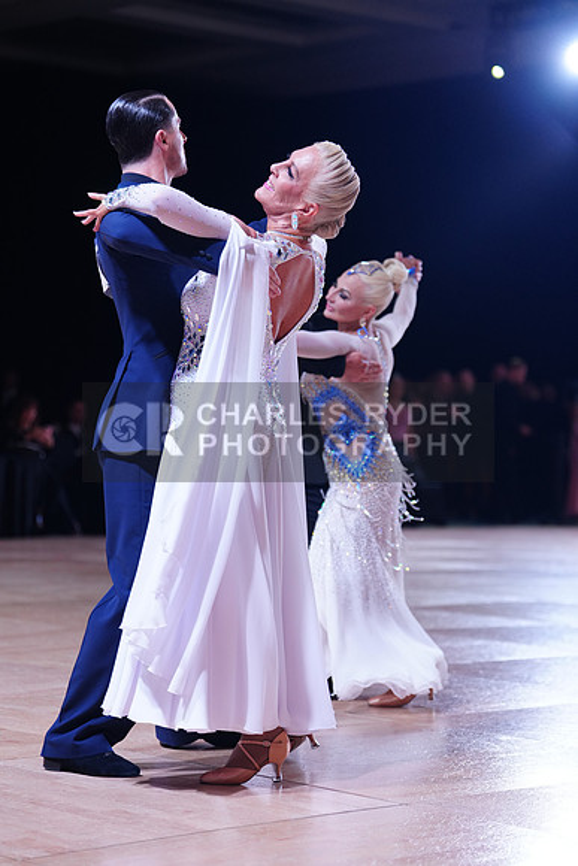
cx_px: 289
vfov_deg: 22.4
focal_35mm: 91
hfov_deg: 15.0
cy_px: 433
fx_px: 2190
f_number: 2.8
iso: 800
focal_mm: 91
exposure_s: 1/500
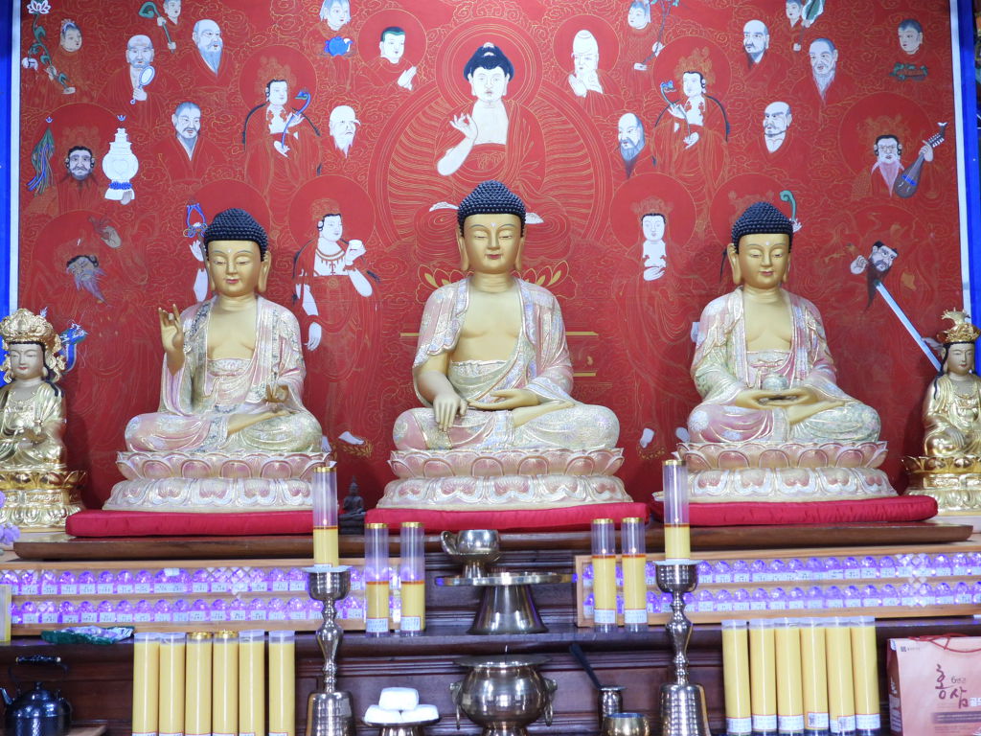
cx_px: 490
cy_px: 368
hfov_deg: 40.4
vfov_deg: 30.9
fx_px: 1332
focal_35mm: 47
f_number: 3.2
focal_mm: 8.5
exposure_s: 1/30
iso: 250
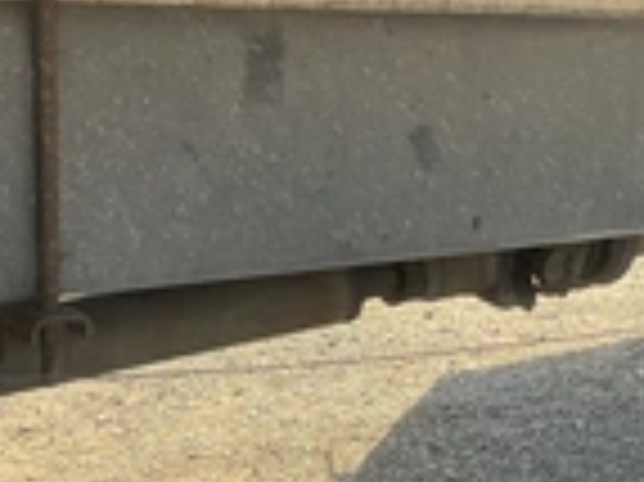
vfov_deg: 18.1
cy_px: 347
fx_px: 1506
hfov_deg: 23.9
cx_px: 473
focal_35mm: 81
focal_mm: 3
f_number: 1.8
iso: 25
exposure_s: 1/180
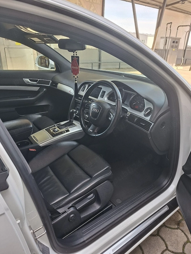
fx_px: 169
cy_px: 127
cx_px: 96
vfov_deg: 73.9
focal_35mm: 23
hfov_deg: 58.9
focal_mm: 5.54
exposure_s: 1/115
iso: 50
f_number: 1.8
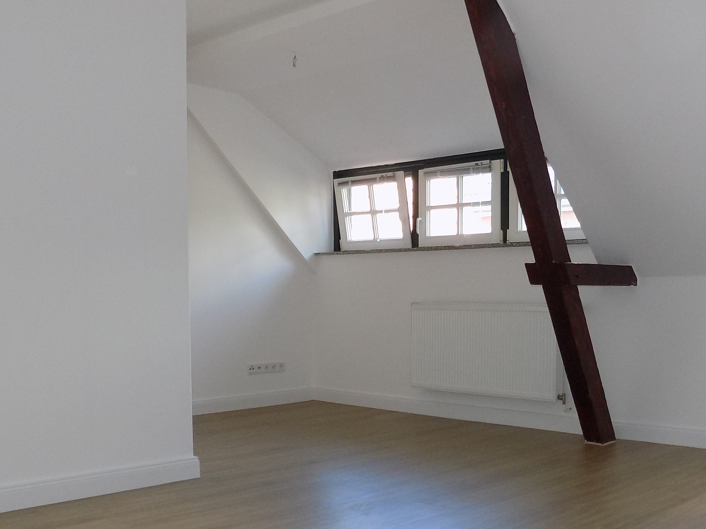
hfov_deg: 45.6
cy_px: 373
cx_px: 415
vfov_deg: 34.6
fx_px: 836
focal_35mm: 41
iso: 140
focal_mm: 4
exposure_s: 1/30
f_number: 3.1
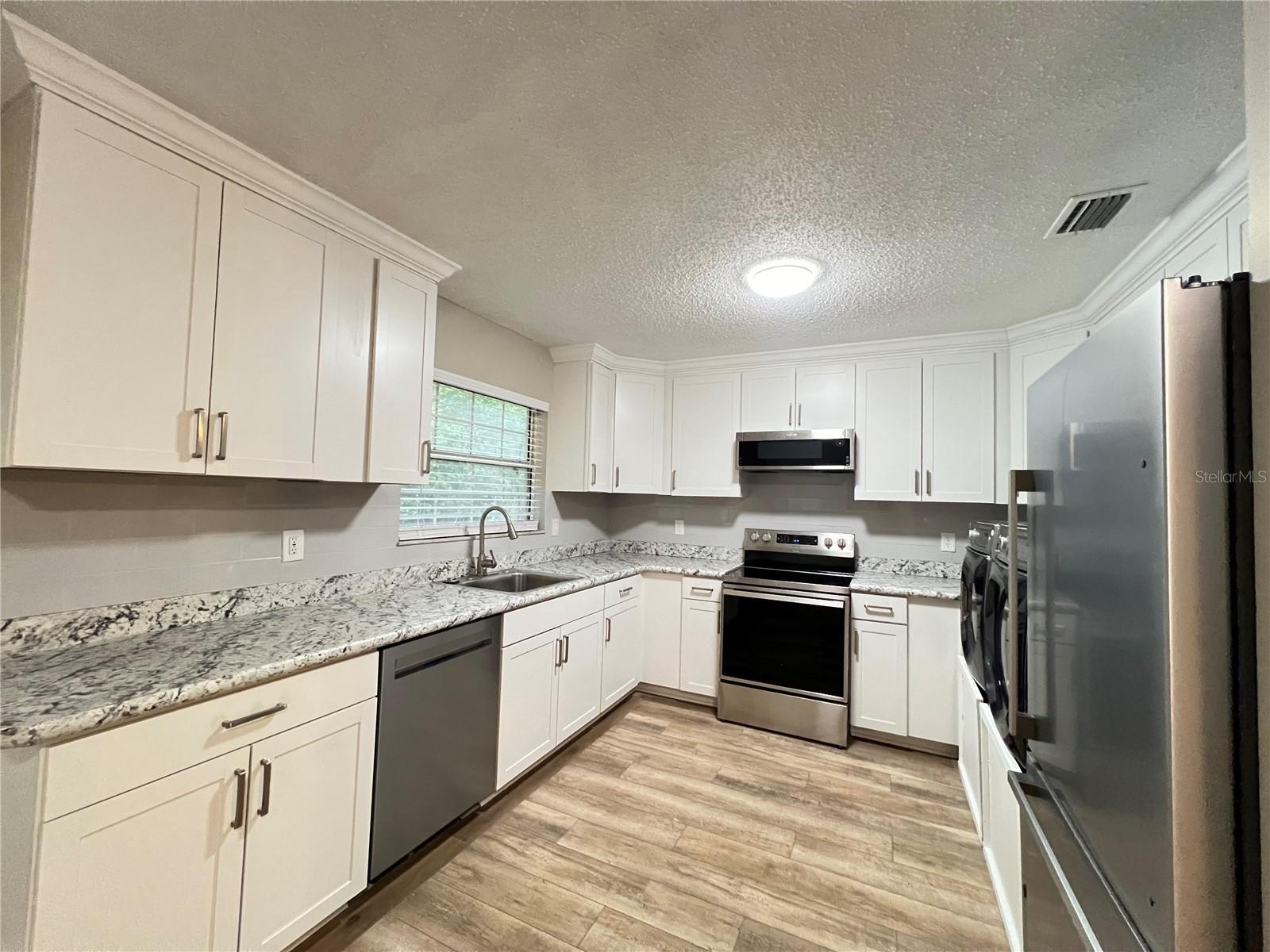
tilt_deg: +2.1
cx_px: 635
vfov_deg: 89.9
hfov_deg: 106.2
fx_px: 477
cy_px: 476
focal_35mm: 13
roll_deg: -1.1
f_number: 1.8
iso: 800
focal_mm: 1.57
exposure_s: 1/60
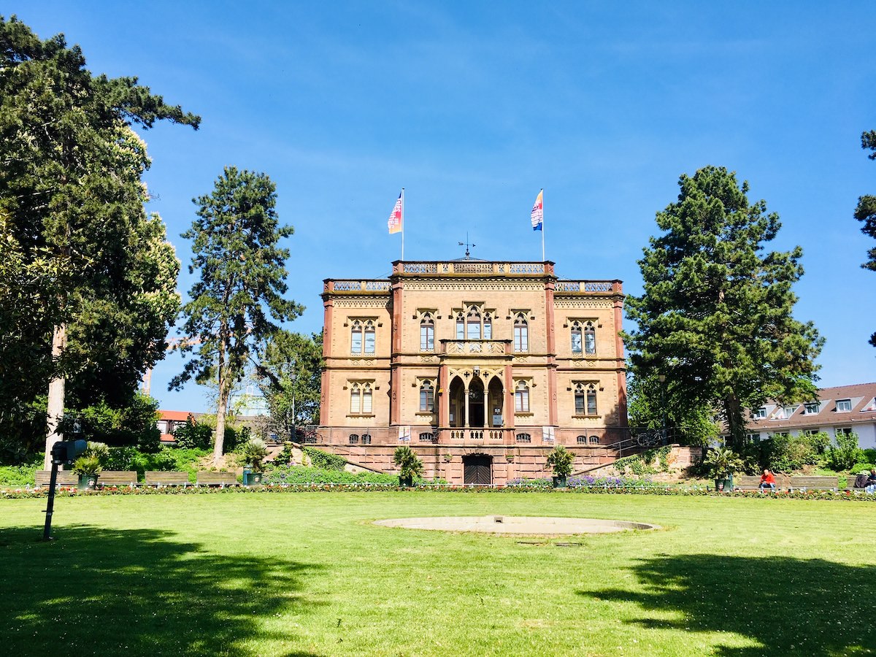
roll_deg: +0.6
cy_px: 328
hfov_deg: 61.7
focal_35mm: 29
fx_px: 734
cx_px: 438
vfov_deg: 48.2
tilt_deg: +11.7
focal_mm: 4.15
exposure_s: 1/1083
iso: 25
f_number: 2.2
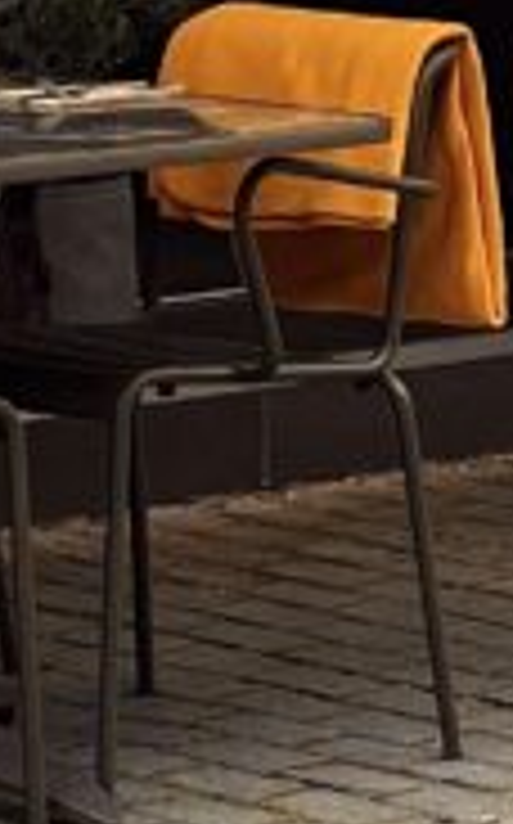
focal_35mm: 309
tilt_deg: +0.0
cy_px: -518
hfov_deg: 4.2
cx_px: 261
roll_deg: +1.5
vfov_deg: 6.7
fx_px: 6929
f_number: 2
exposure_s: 1/125
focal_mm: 6
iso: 32
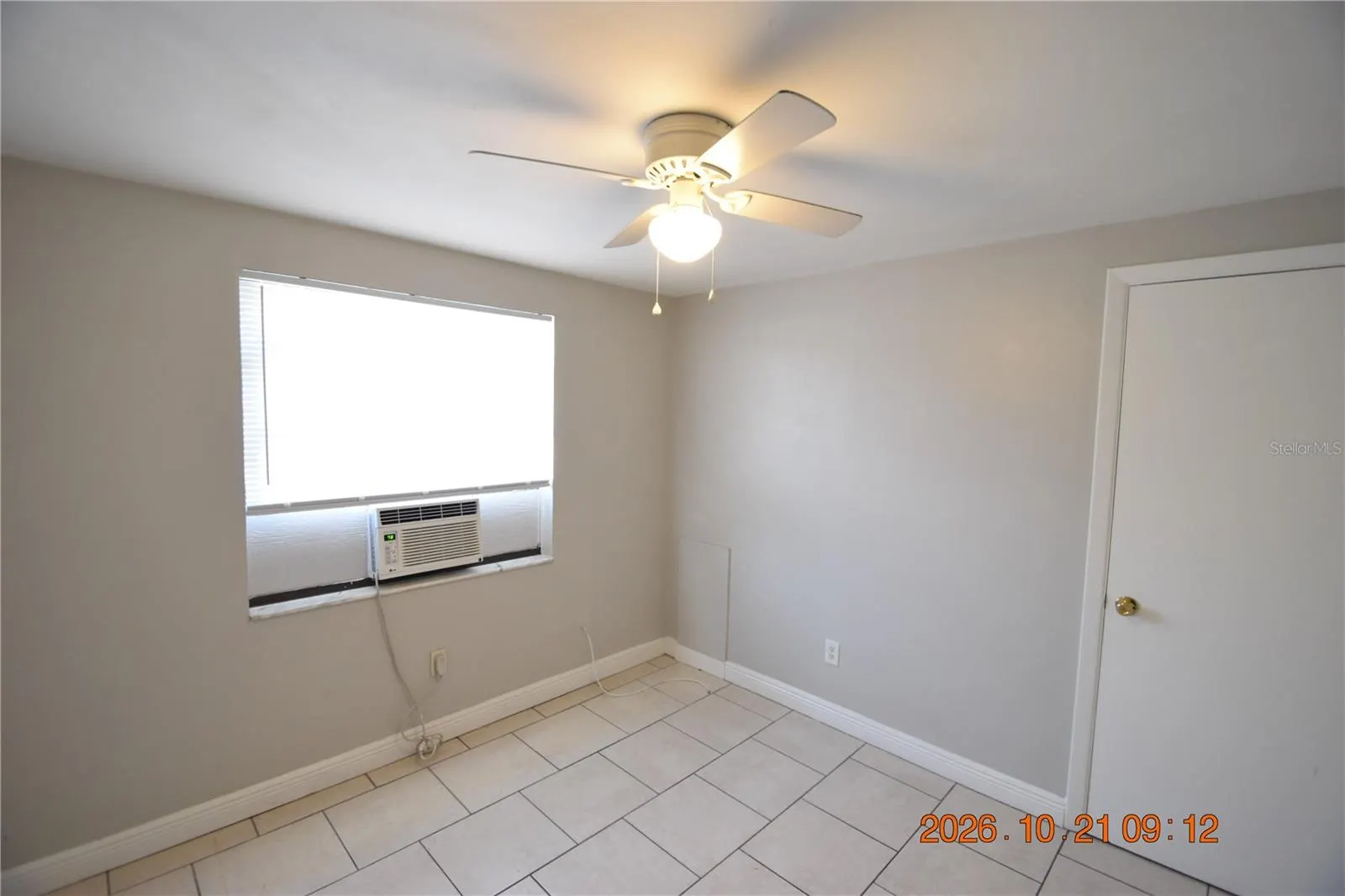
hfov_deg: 100.4
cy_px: 448
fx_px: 560
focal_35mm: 15
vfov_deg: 77.3
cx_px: 672
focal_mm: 10
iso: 1100
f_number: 3.5
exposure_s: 1/60
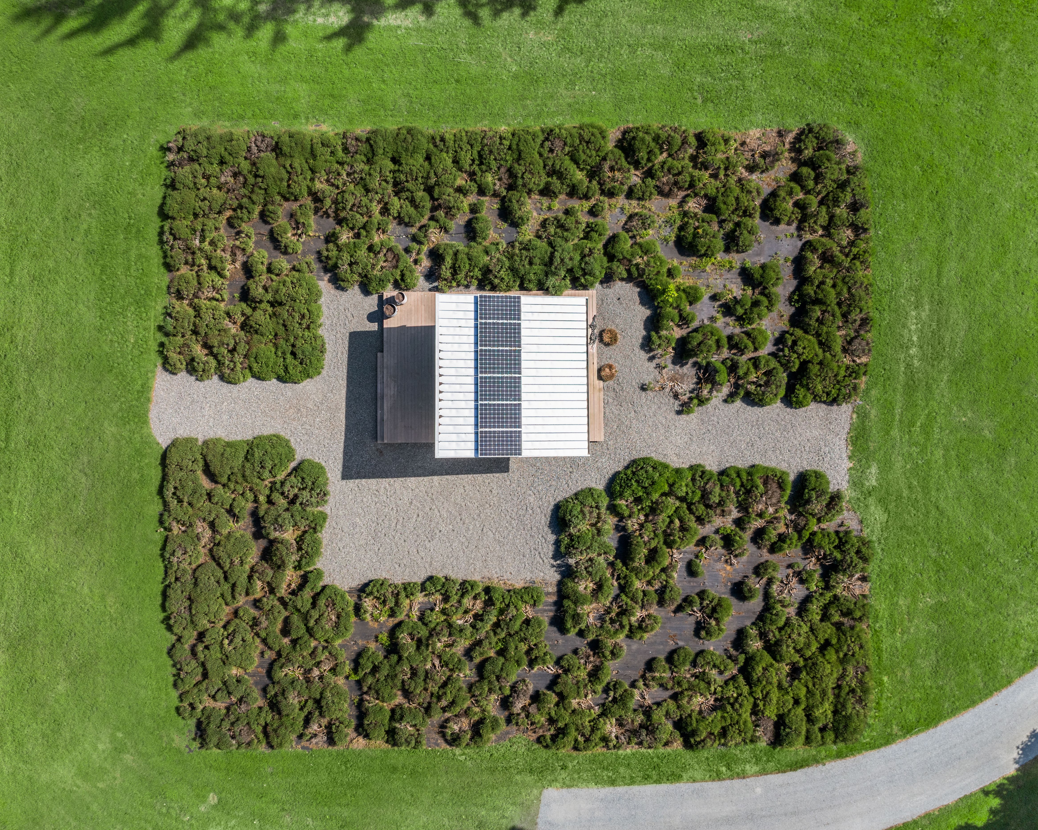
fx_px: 799
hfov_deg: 66.0
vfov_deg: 54.9
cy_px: 411
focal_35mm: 26
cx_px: 497
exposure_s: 1/2000
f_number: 2.8
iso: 190
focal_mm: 12.29
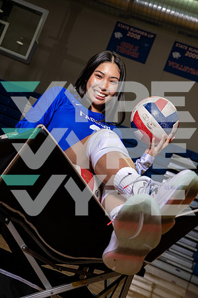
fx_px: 503
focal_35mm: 61
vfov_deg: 32.9
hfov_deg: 22.3
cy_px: 149
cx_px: 99
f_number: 8
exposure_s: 1/250
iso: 400
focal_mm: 61
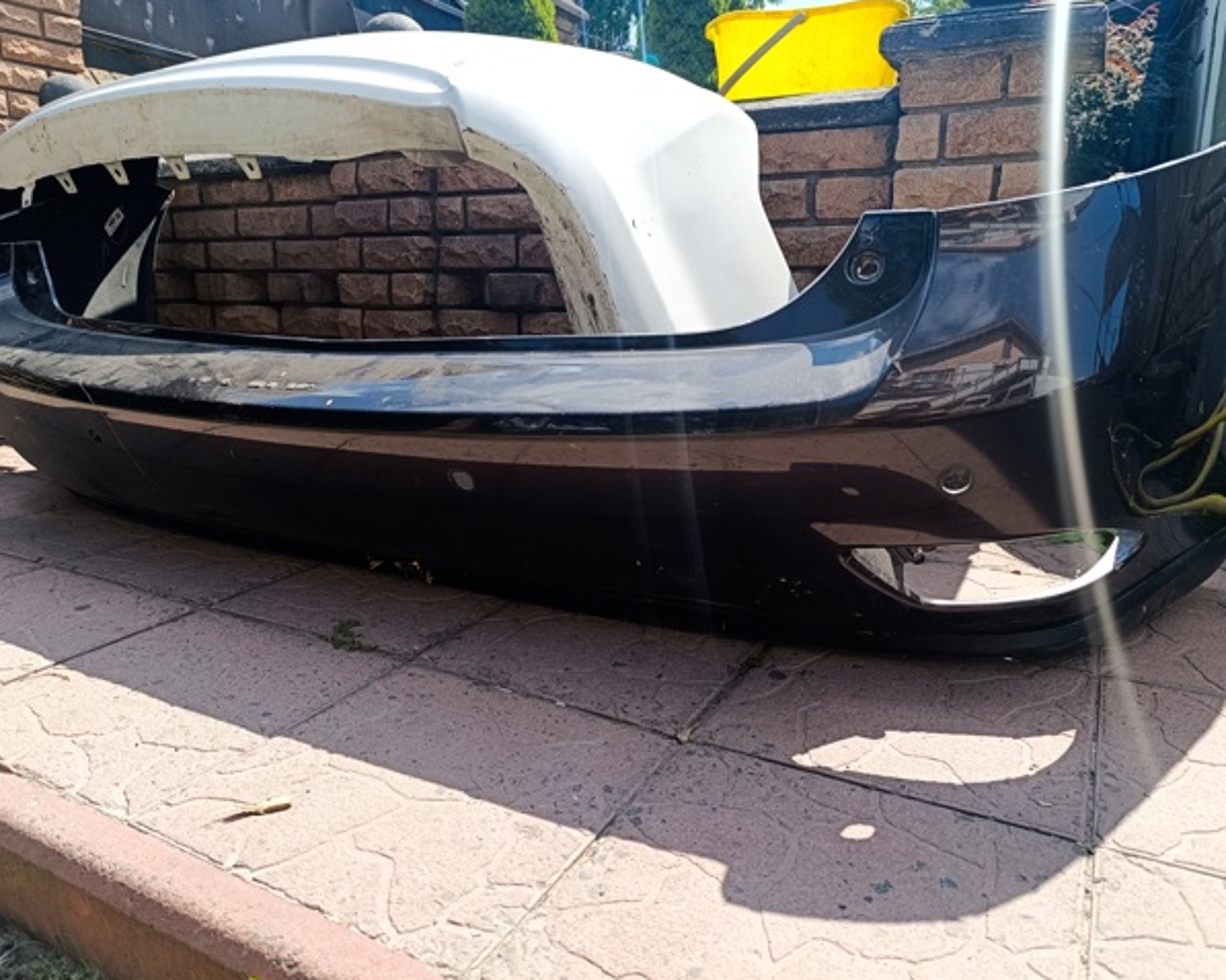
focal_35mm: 24
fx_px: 870
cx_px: 601
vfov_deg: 58.7
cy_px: 491
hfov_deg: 70.3
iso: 50
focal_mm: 6.14
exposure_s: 1/283
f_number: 1.6
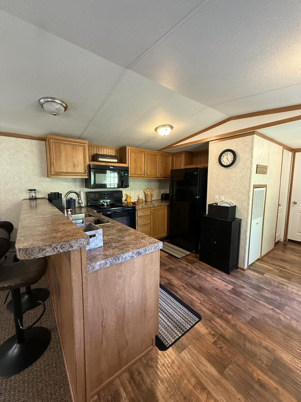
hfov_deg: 85.7
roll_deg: -0.8
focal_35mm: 14
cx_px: 150
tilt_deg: -6.4
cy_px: 201
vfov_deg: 102.1
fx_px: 162
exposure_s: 1/60
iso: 500
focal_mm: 2.22
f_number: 2.2
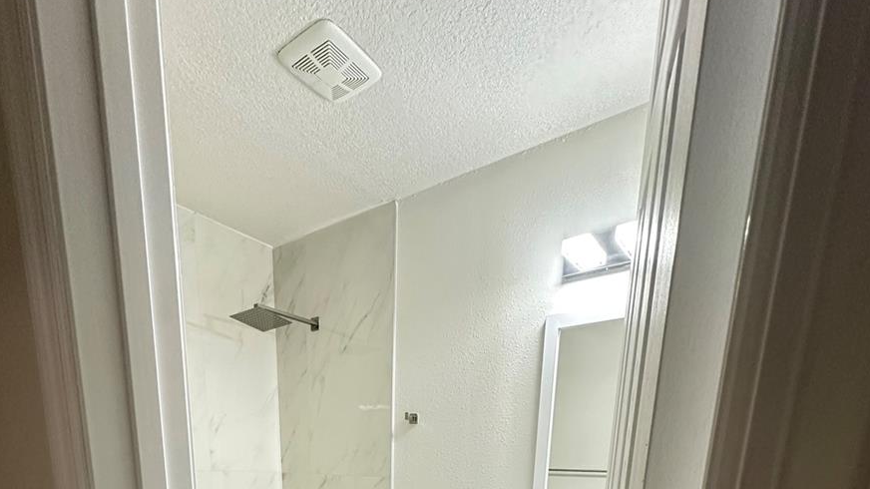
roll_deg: -3.1
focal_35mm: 21
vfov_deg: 39.2
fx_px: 484
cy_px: 585
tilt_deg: -13.2
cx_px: 428
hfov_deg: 83.9
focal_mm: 2.22
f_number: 2.2
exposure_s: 1/60
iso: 400
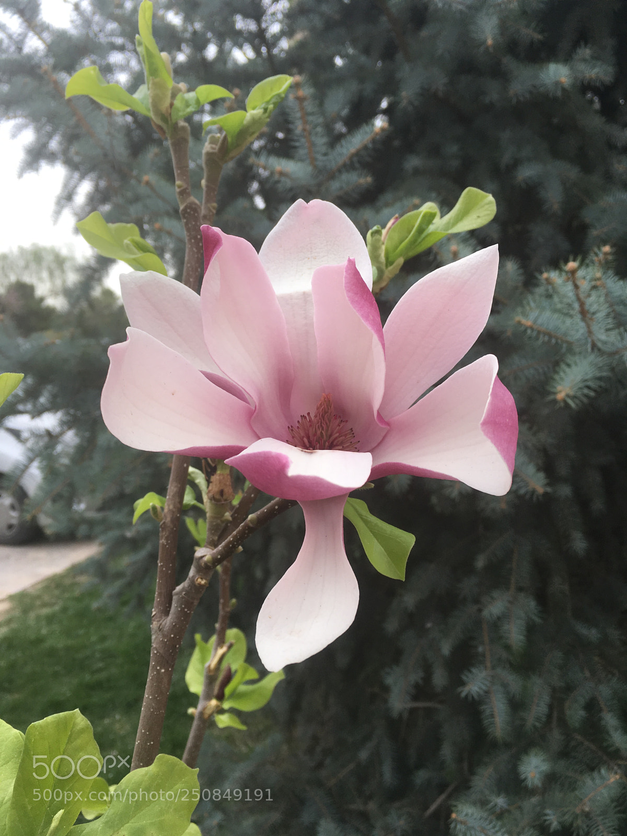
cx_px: 314
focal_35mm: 29
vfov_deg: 61.7
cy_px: 418
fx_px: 700
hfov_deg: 48.2
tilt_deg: -6.5
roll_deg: -0.5
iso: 25
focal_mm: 4.15
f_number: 2.2
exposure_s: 1/506
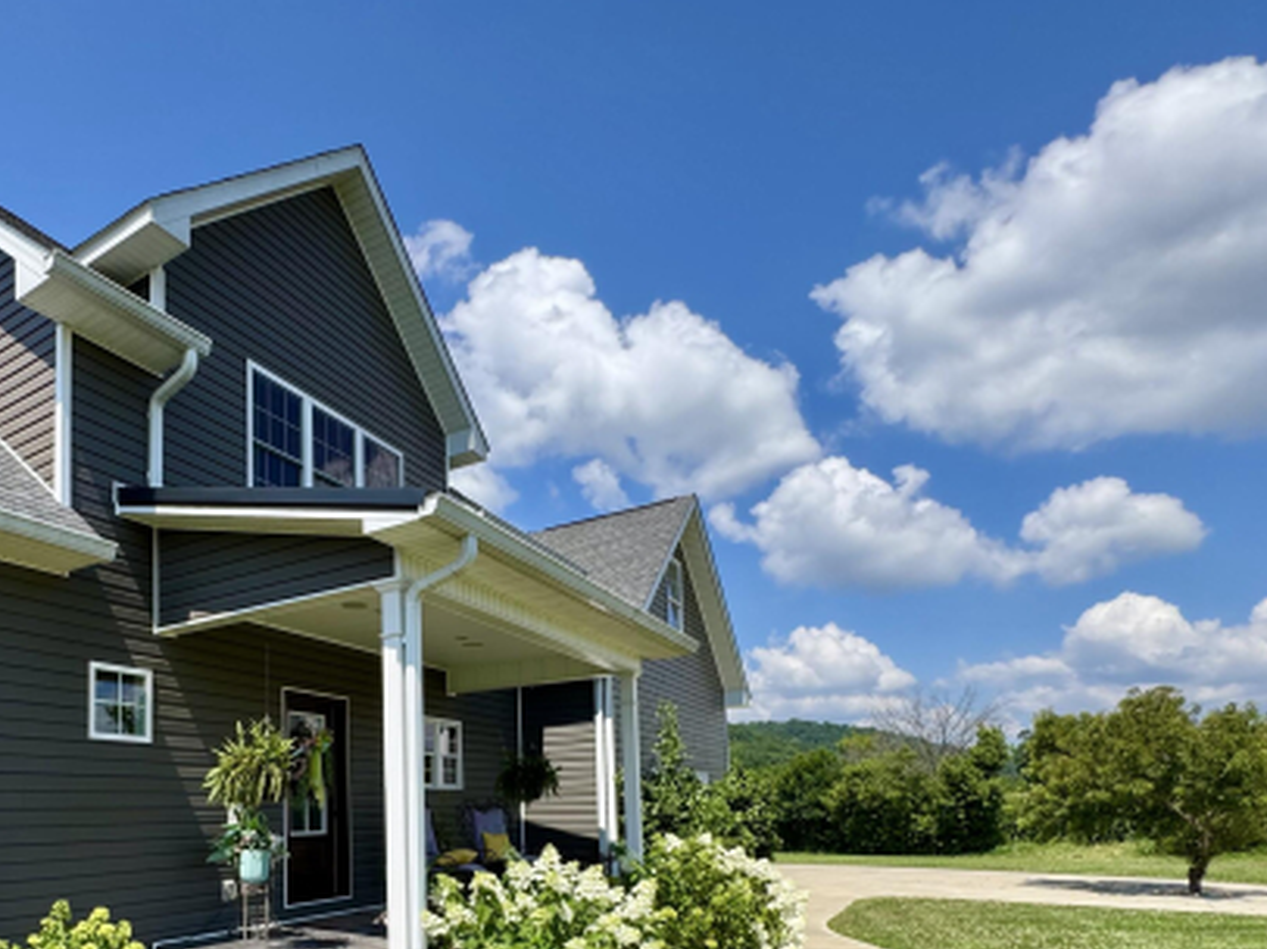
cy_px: 762
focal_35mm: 23
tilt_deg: +3.4
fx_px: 841
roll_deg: +0.6
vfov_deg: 54.7
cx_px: 357
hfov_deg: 70.2
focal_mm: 2.22
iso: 50
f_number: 2.2
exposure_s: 1/1420
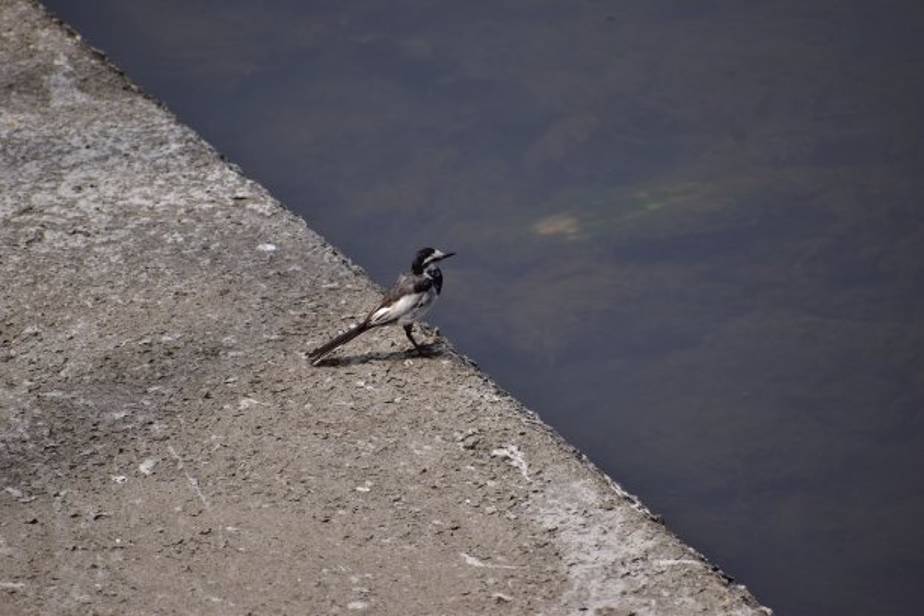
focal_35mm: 450
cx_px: 462
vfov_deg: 3.1
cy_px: 308
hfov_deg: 4.6
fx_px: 11549
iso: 100
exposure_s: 1/640
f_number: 6.3
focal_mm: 300
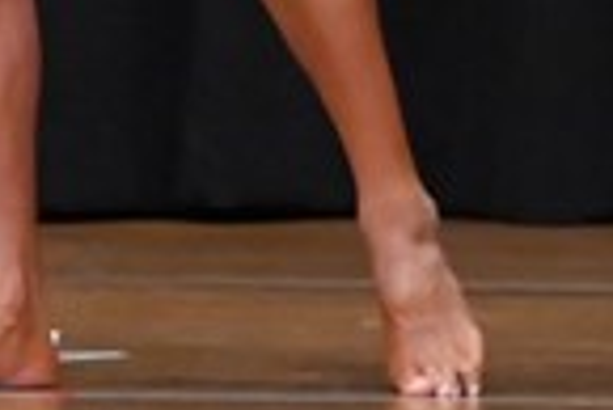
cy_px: -537
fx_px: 20436
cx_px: -509
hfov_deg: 1.7
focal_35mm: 1199
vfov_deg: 1.1
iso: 8000
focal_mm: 150
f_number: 5.6
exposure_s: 1/400
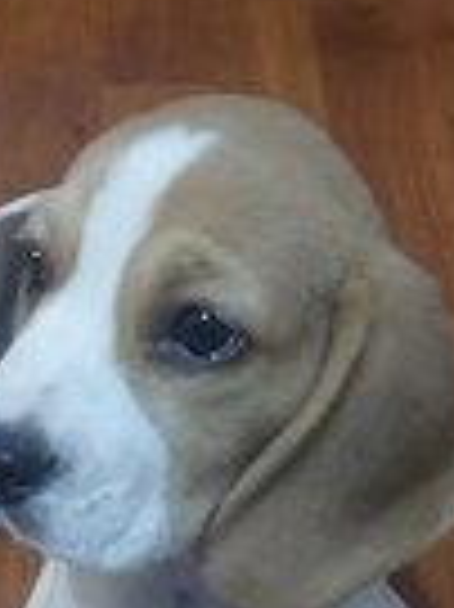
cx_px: 180
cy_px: 613
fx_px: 1296
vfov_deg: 25.1
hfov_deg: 19.8
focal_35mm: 74
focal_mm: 4.69
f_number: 1.8
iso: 640
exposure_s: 1/25.1
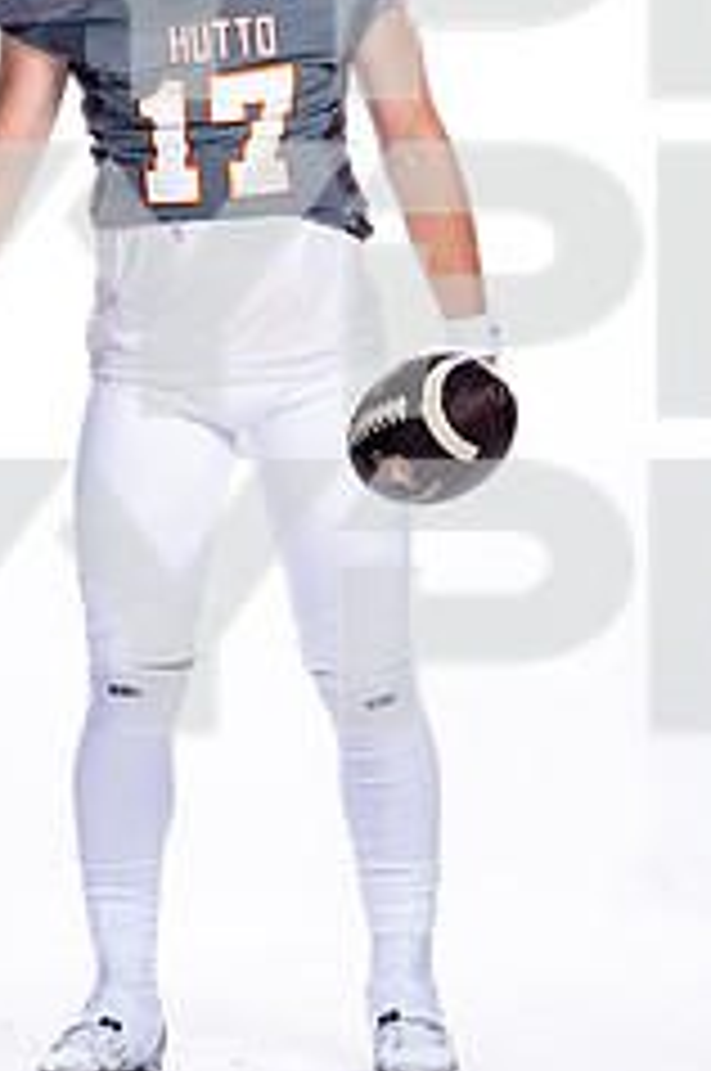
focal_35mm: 214
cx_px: 292
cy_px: 284
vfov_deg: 9.6
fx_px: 6358
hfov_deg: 6.4
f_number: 5.6
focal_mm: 113
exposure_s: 1/250
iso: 400
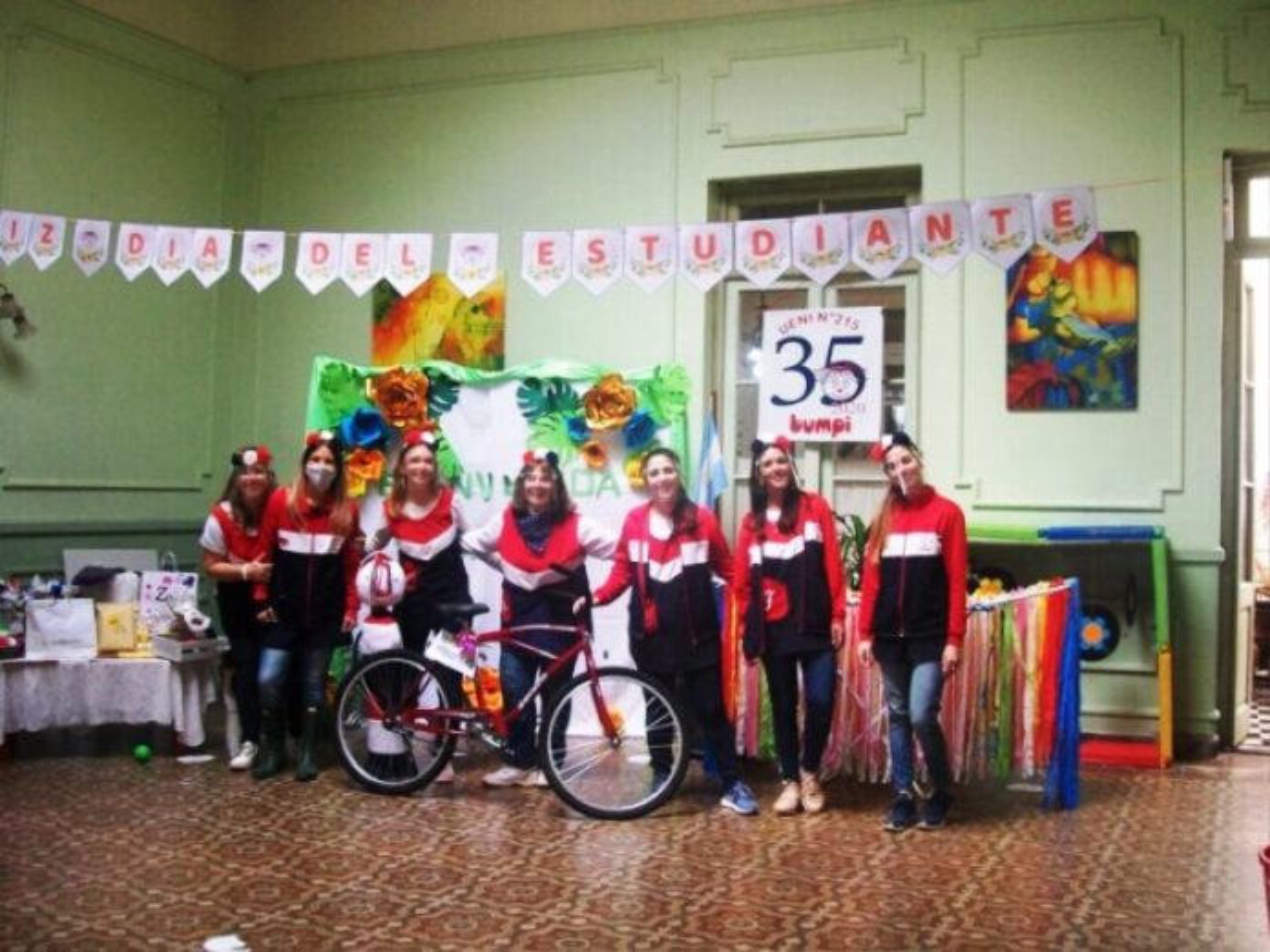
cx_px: 635
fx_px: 1321
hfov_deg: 51.4
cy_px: 476
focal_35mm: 36
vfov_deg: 39.7
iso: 160
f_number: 2.7
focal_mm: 6
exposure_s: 1/40
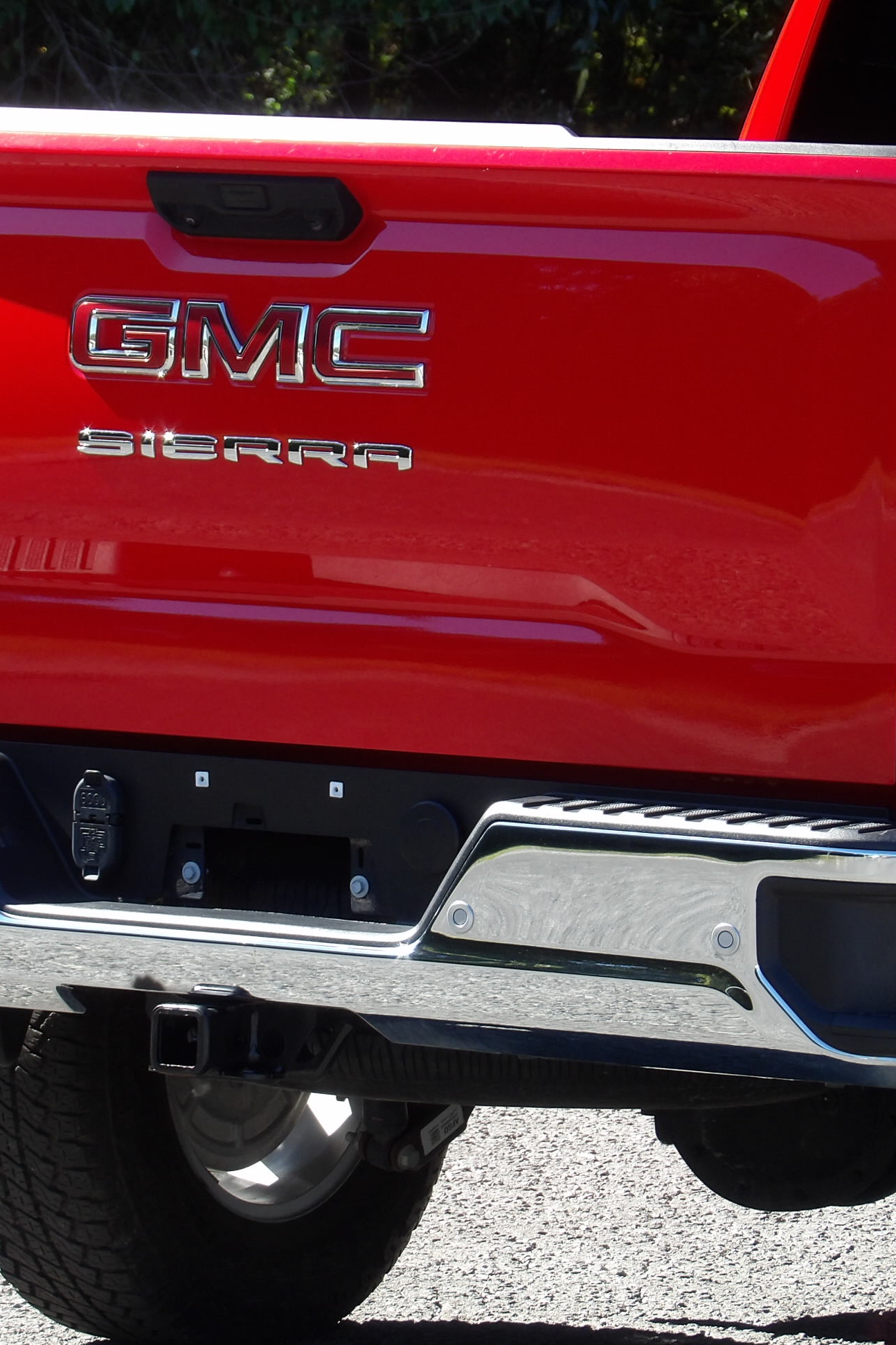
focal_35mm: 275
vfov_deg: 7.5
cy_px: 673
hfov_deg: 5.0
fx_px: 10266
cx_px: 412
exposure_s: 1/158
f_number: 4.5
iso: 100
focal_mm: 35.6
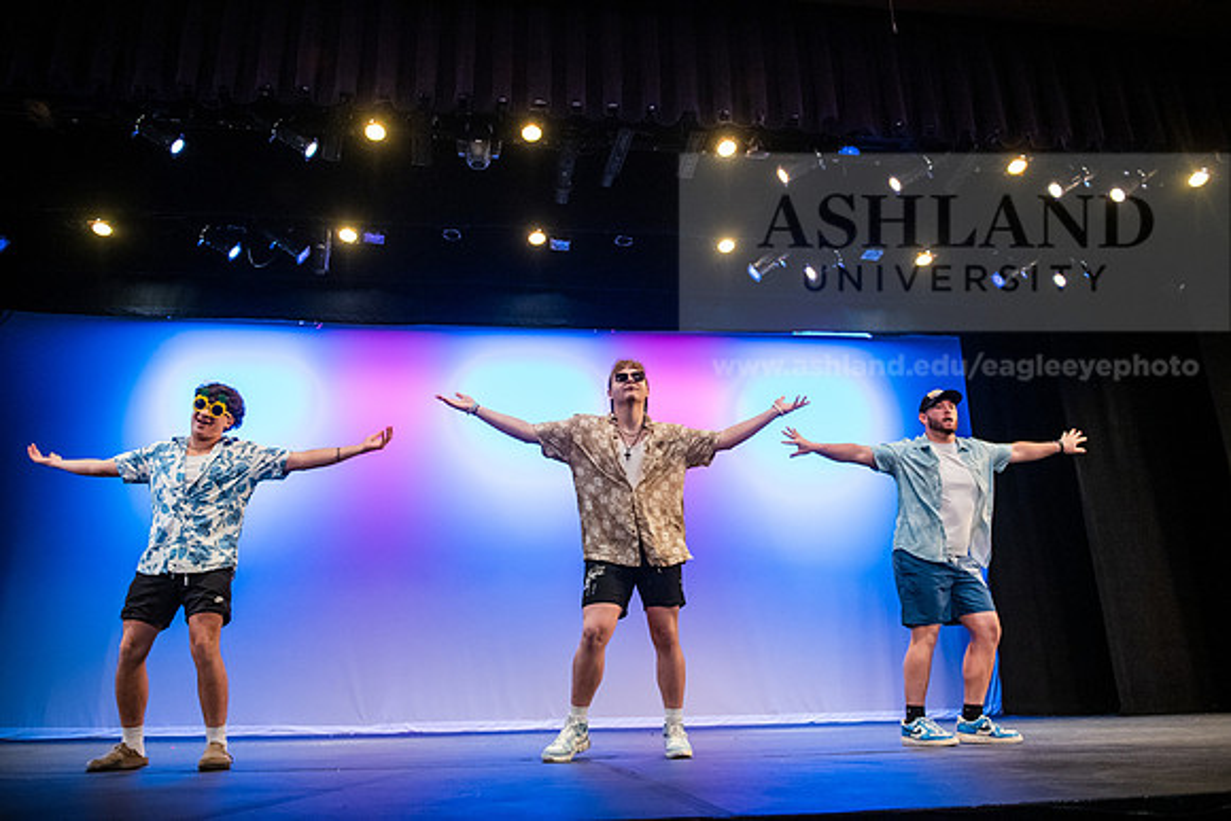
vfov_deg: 46.4
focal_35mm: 28
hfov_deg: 65.5
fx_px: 958
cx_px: 616
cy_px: 410
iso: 4000
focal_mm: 28
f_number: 3.2
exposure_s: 1/320
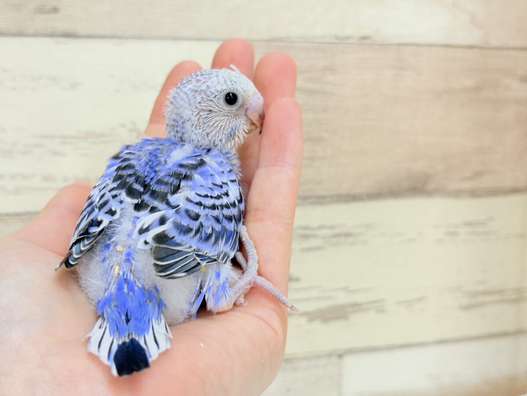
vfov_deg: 28.0
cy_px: 198
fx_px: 792
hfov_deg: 36.8
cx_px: 264
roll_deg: -0.4
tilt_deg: -11.1
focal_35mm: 52
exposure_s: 1/50
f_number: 1.6
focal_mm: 5.96
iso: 64
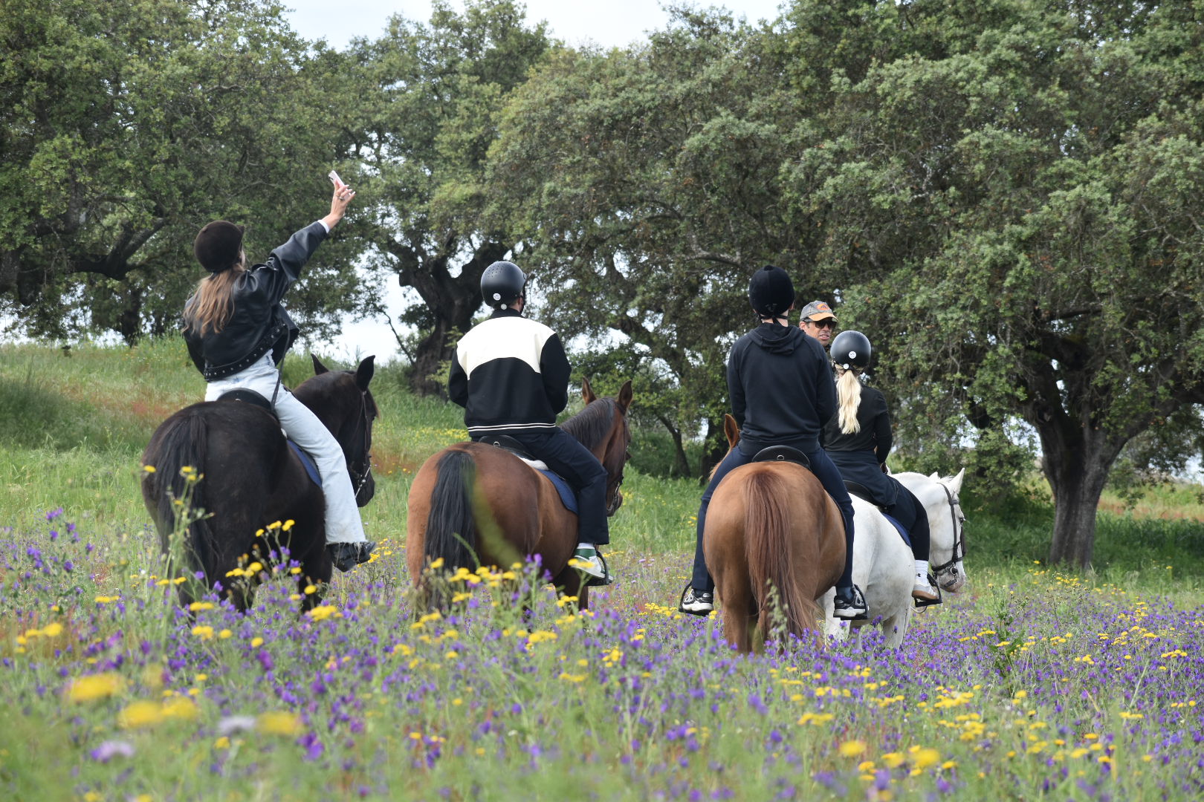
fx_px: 6020
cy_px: 401
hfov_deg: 11.4
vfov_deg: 7.6
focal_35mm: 180
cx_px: 602
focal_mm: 120
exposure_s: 1/250
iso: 140
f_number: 8
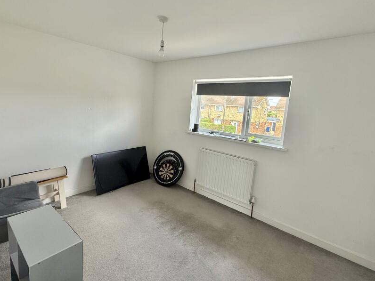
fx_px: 195
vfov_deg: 71.5
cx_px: 171
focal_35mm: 18
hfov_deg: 87.5
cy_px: 131
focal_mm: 2.22
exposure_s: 1/99
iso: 80
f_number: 2.2
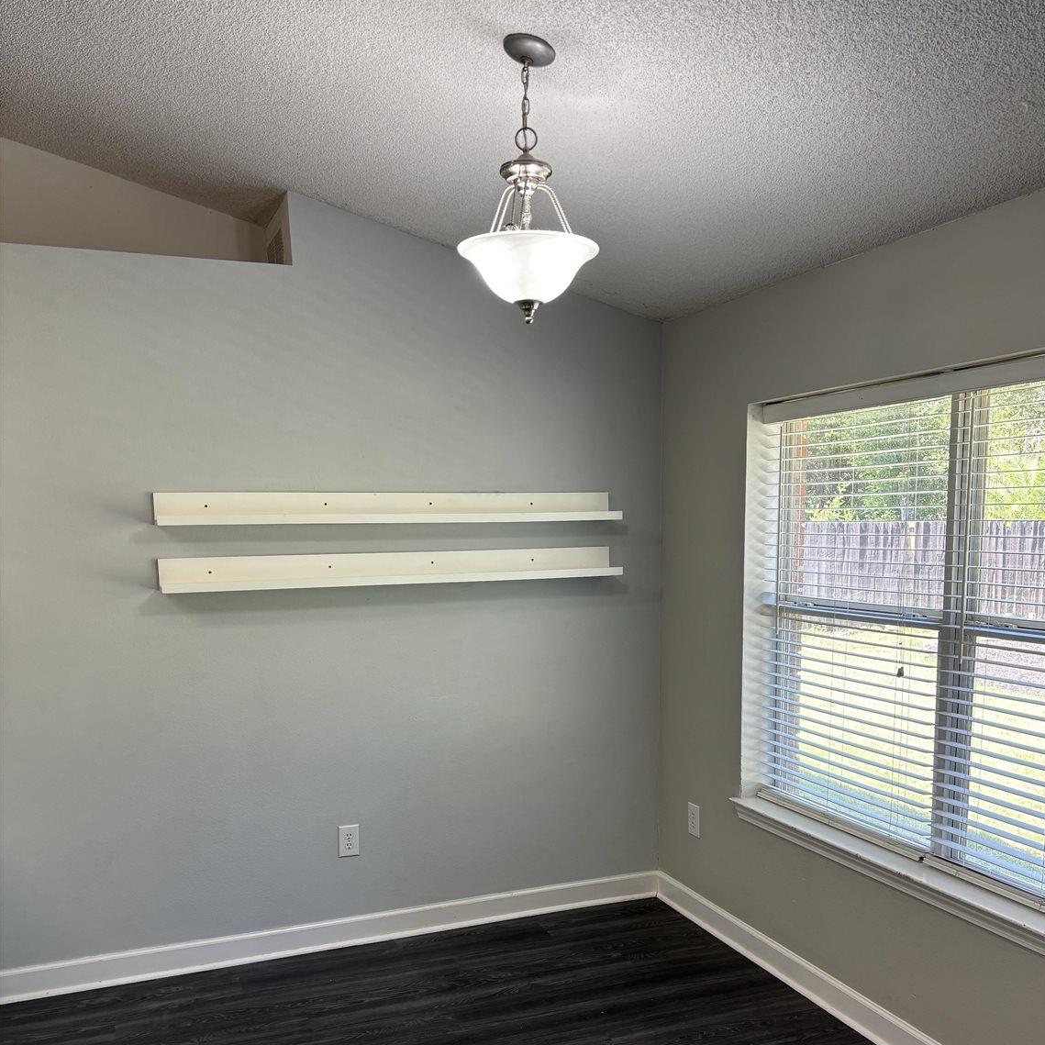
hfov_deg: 52.5
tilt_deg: -9.0
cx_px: 527
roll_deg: +0.2
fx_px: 1059
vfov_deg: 52.0
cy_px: 656
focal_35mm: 31
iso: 80
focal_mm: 5.96
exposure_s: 1/60
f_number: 1.6
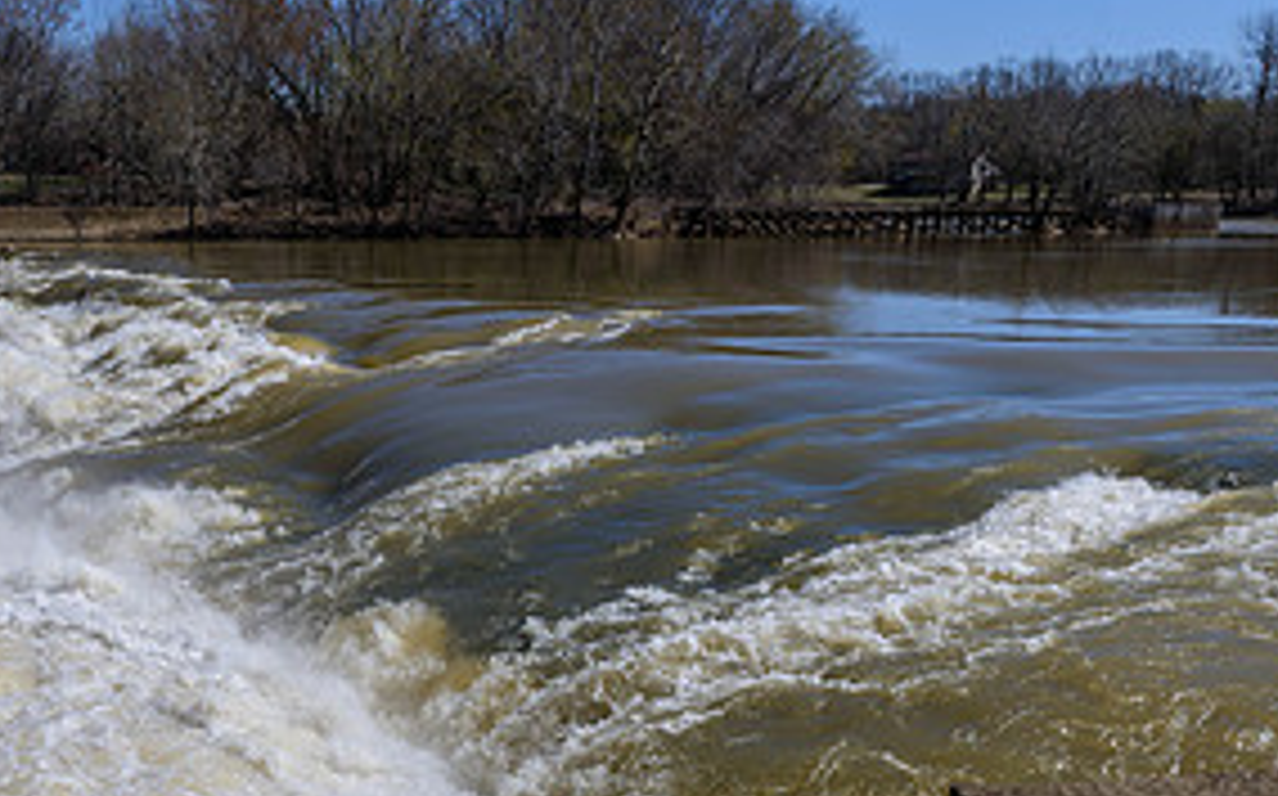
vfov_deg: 25.2
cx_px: 58
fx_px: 1740
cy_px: 681
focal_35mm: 50
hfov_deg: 36.9
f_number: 10
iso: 100
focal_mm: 24
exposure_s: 1/400
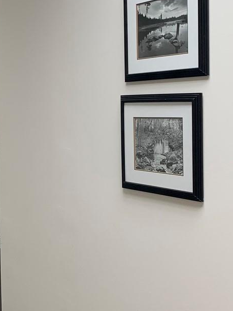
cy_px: 159
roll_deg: +1.2
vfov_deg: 28.6
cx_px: 10
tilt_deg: -6.6
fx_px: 610
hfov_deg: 21.0
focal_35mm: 68
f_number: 1.8
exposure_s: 1/120
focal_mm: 4.25
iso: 80
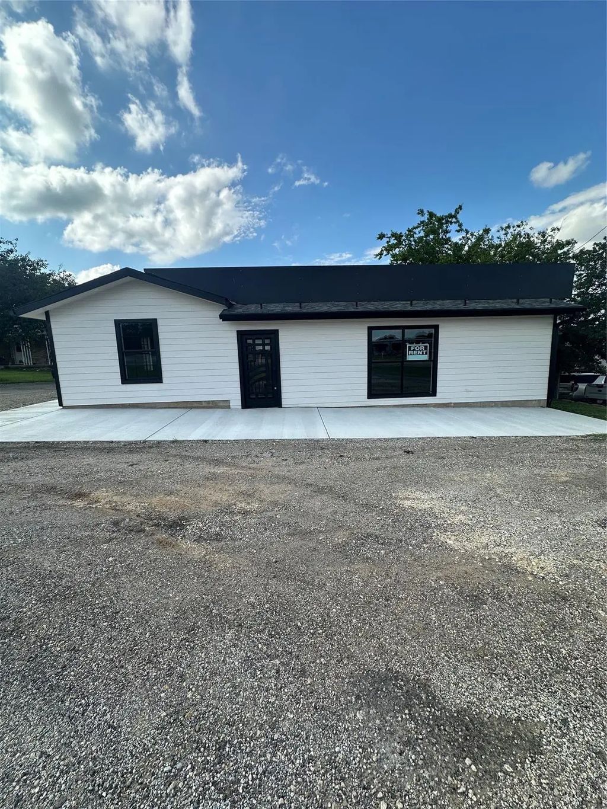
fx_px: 327
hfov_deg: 85.7
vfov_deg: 102.1
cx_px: 304
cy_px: 404
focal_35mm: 14
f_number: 2.2
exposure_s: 1/1062
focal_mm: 2.22
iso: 50
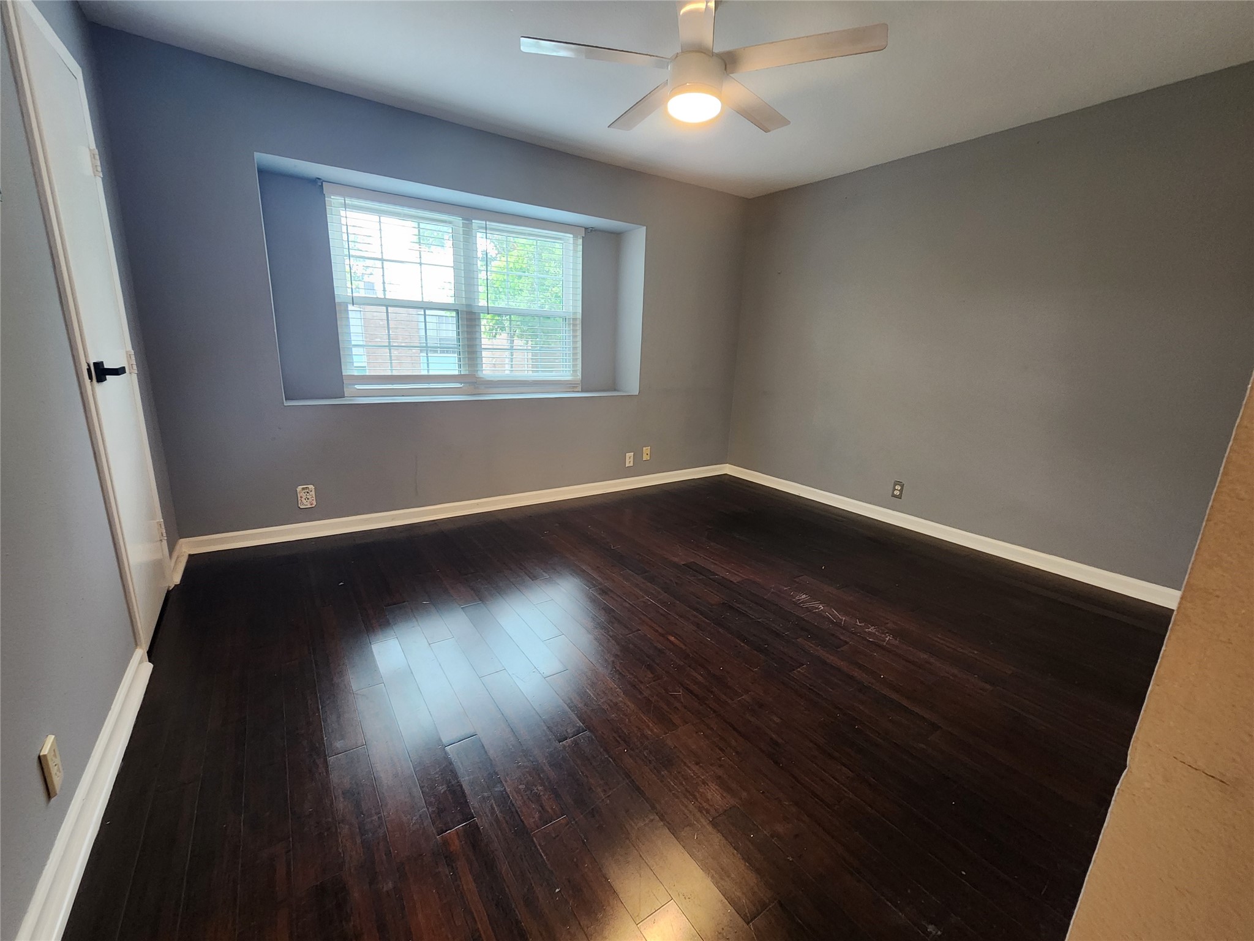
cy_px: 470
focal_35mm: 13
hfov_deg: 106.2
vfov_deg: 89.9
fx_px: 471
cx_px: 627
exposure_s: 1/30
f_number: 2.2
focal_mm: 2.2
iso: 320
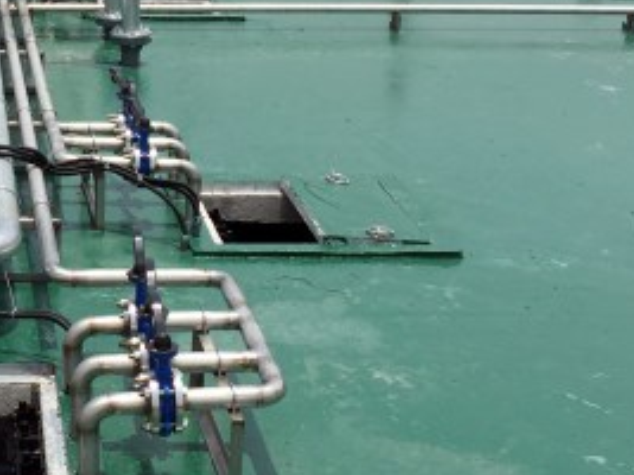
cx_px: 57
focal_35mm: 87
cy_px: 107
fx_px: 1593
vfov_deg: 16.9
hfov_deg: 22.0
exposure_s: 1/3597
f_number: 2.2
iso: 32
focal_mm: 4.15
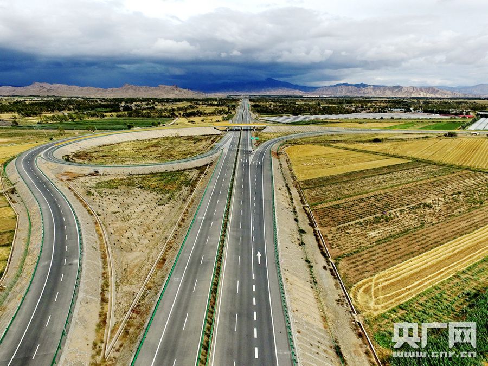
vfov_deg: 66.0
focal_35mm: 20
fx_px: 282
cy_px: 183
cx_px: 244
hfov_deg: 81.7
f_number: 2.8
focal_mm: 3.61
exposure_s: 1/1751
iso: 100
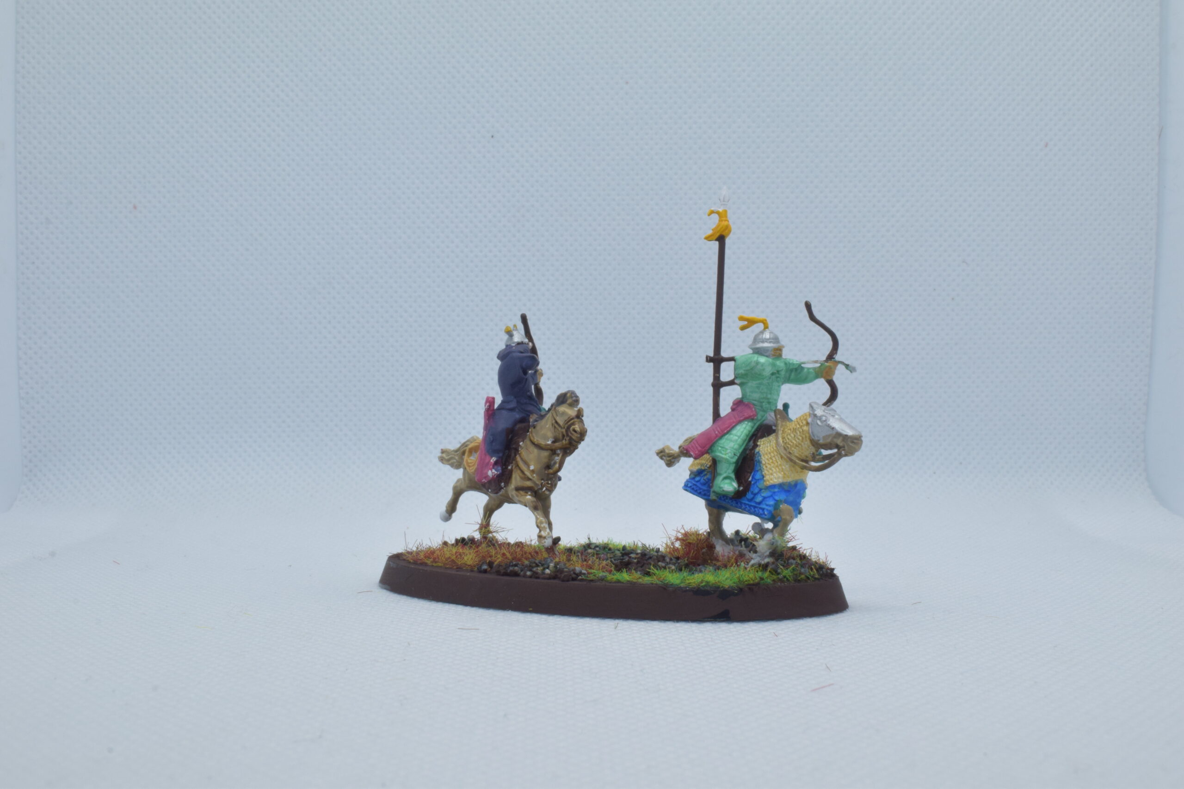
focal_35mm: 40
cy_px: 394
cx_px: 592
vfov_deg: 33.0
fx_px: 1332
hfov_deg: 47.9
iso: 800
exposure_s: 1/60
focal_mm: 27
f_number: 25
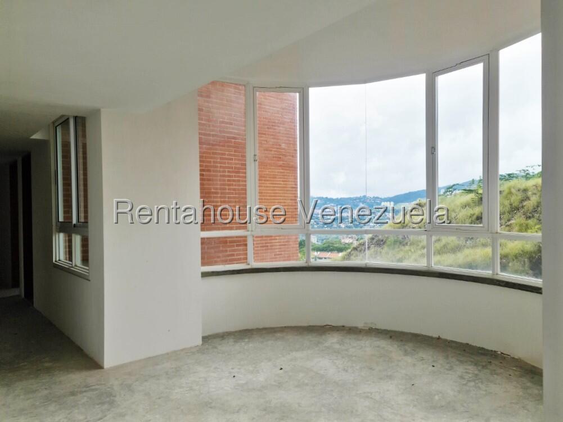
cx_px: 282
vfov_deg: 54.9
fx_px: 407
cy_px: 211
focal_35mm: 25
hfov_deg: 69.4
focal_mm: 7
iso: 50
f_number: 1.8
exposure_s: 1/444
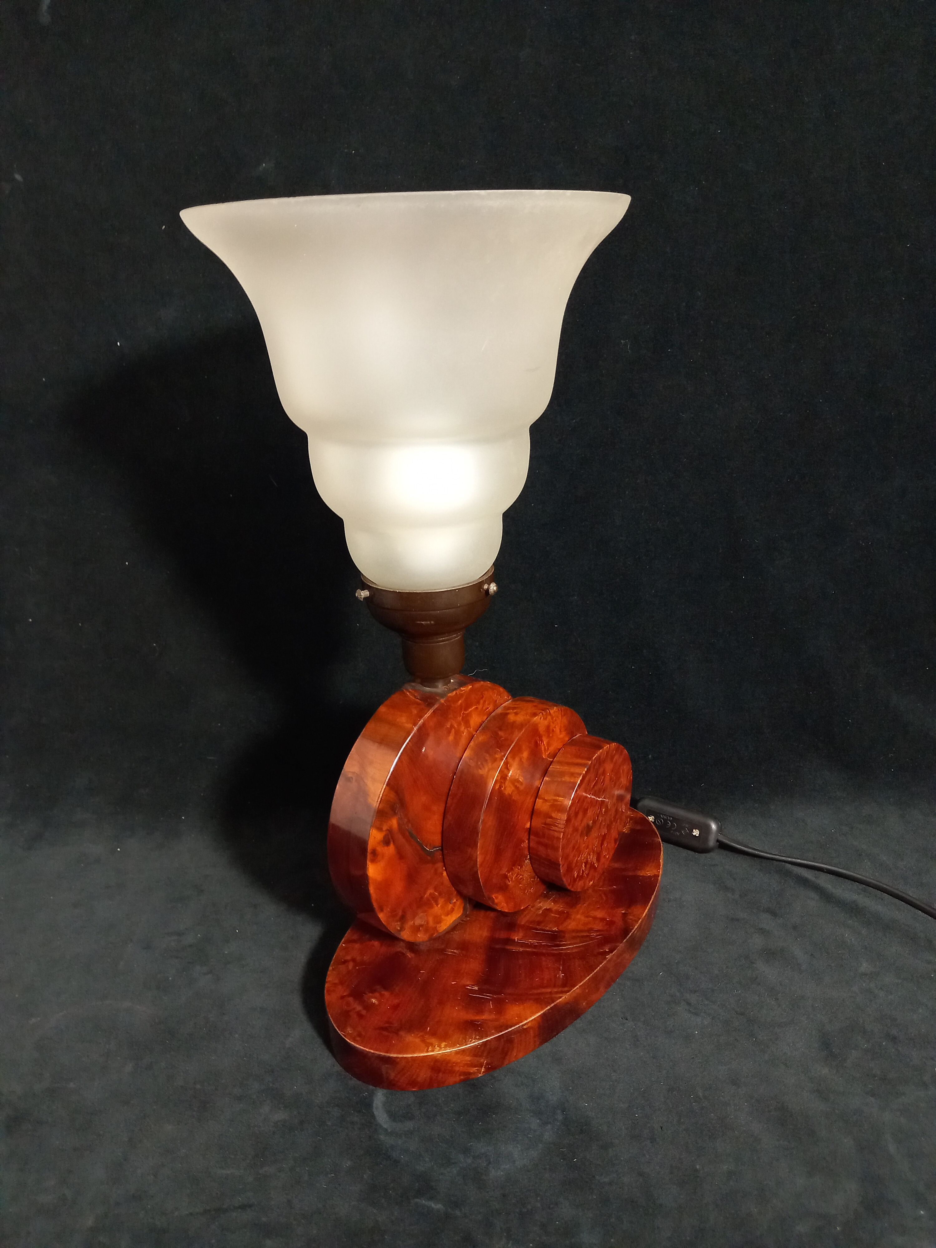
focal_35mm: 25
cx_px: 468
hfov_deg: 54.9
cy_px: 624
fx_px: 901
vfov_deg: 69.4
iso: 400
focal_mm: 4.6
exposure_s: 1/16.7
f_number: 2
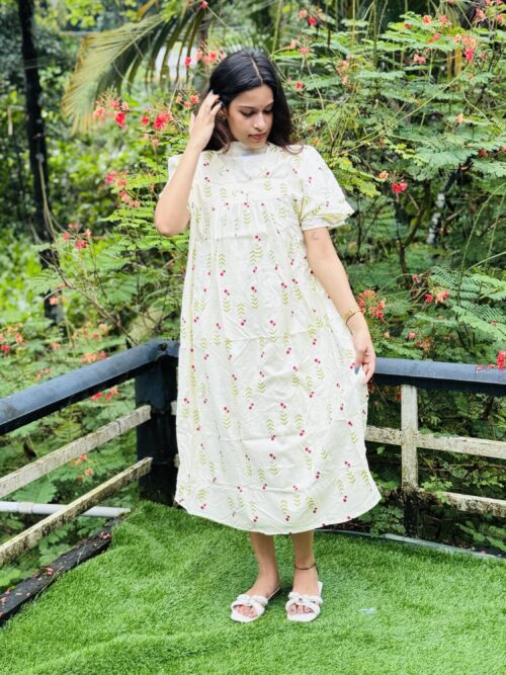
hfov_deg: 30.3
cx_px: 253
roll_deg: +1.4
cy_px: 338
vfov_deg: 39.7
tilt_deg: -13.3
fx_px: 936
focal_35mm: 48
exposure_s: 1/1059
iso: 64
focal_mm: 6.76
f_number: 1.78
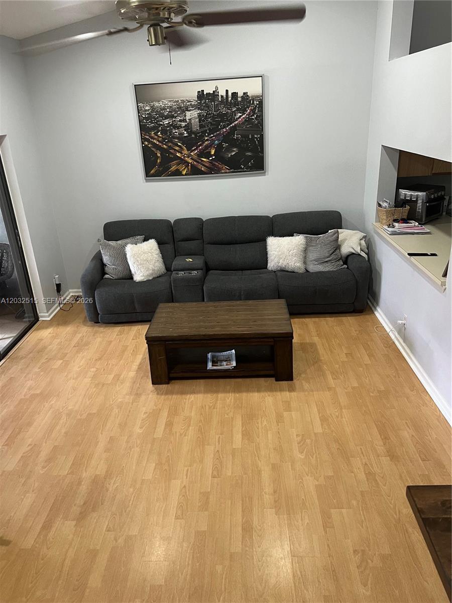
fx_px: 453
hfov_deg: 53.1
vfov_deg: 67.3
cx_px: 226
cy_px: 302
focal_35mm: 26
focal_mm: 5.7
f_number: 1.5
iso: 160
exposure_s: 1/60
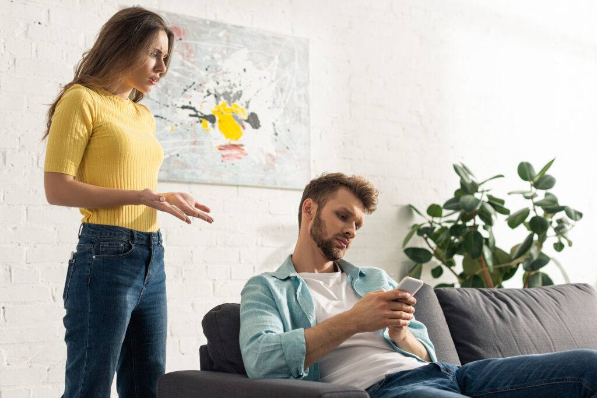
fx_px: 829
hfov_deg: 39.6
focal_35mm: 50
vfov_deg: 27.0
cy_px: 199
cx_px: 298
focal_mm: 50
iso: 100
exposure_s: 1/200
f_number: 3.2
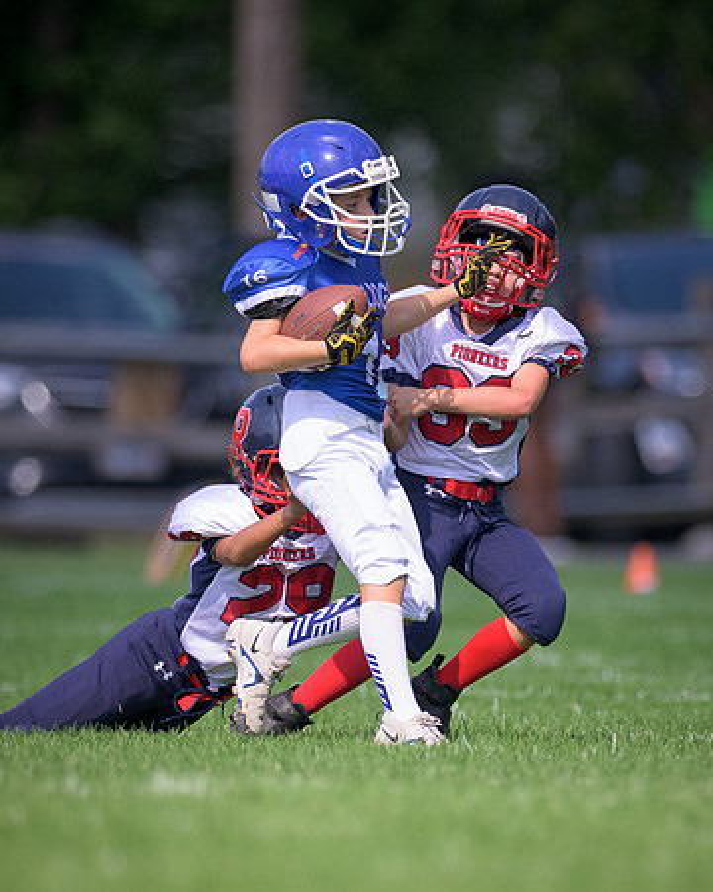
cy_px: 577
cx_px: 522
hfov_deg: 1.3
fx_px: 30574
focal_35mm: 1159
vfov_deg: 1.7
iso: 800
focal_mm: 500
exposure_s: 1/5000
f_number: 4
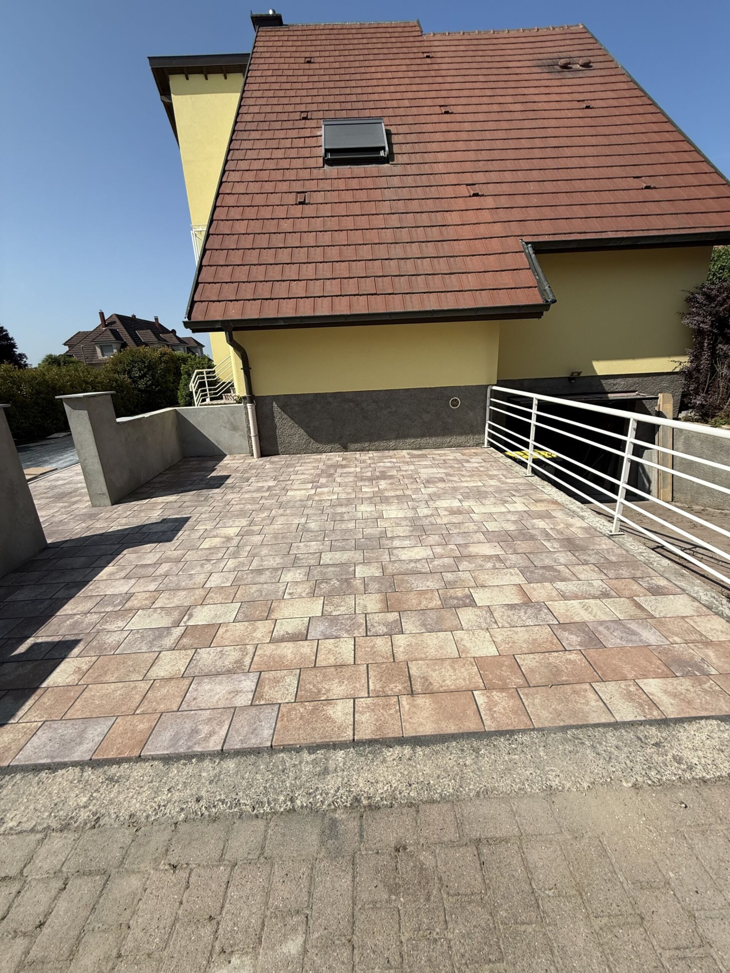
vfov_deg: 102.1
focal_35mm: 14
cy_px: 486
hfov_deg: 85.7
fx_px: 394
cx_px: 365
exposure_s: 1/3460
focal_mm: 2.22
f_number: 2.2
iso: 50
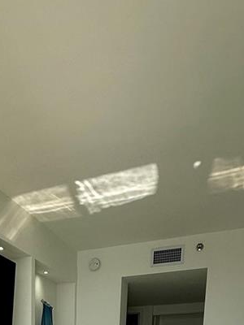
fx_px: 395
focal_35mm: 42
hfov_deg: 32.9
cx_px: 32
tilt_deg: -9.1
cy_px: 442
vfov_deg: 31.7
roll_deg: -1.0
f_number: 2.2
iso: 50
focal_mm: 2.22
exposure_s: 1/510
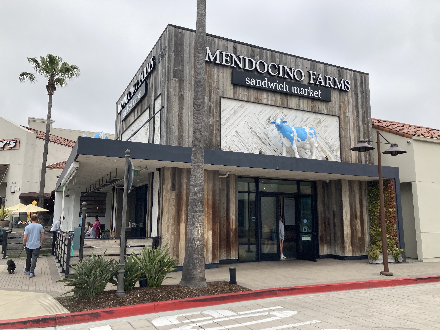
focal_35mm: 28
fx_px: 356
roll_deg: -2.1
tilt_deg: +6.8
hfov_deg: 63.4
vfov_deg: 49.7
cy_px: 165
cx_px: 220
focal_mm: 3.99
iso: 20
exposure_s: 1/2433
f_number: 1.8
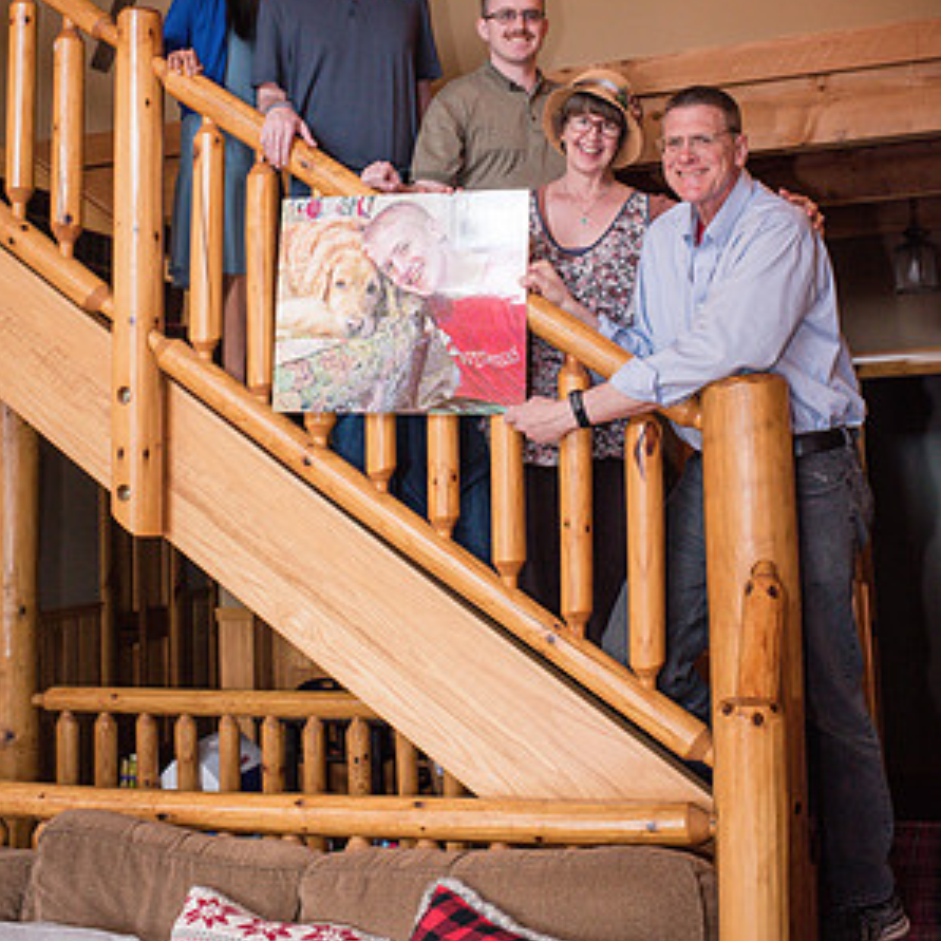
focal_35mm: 45
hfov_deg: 37.6
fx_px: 1384
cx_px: 469
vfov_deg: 37.0
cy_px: 285
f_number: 8
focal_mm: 35
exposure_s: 1/200
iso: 1000
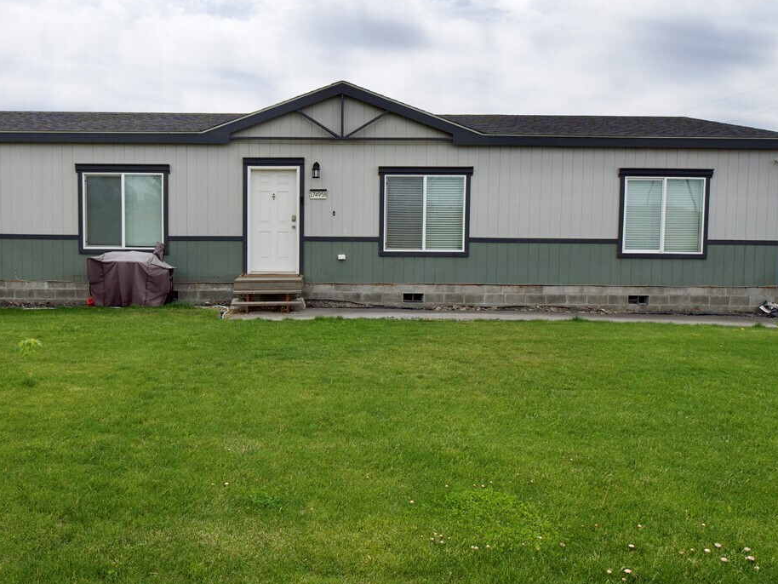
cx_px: 309
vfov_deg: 49.6
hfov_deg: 62.8
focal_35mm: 28
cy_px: 255
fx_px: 629
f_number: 7.1
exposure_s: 1/500
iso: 200
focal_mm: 8
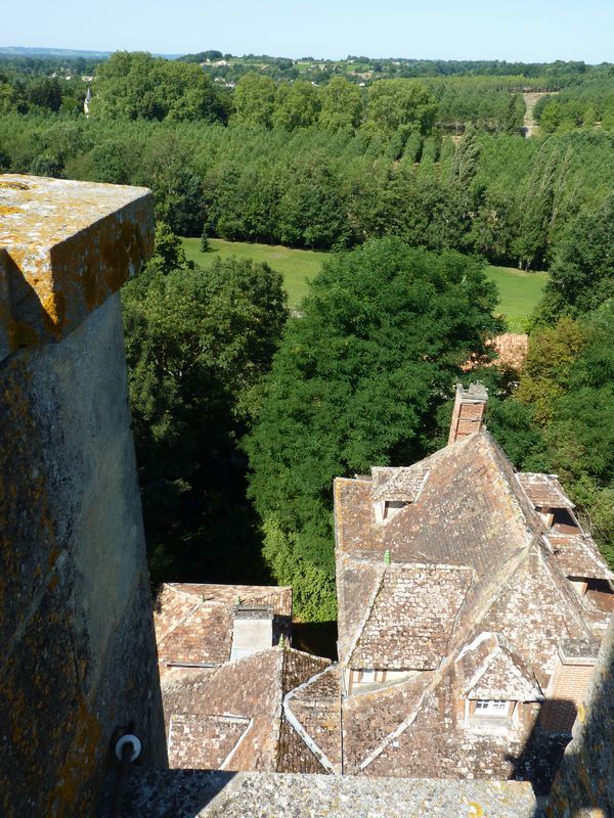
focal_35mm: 27
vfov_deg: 65.3
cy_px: 409
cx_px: 307
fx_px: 639
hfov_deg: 51.4
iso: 80
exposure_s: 1/200
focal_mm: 4.8
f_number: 5
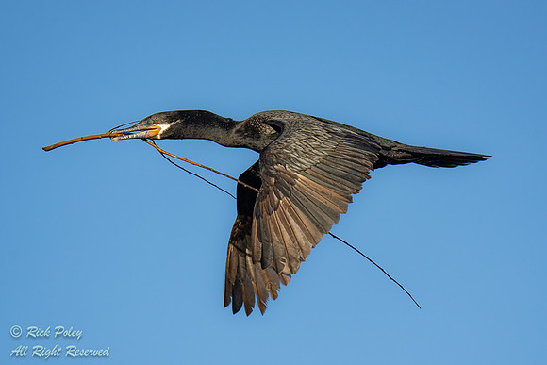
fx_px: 7915
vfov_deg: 2.6
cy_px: 163
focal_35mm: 521
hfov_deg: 4.0
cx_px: 317
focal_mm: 362
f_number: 7.1
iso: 1000
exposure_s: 1/3200
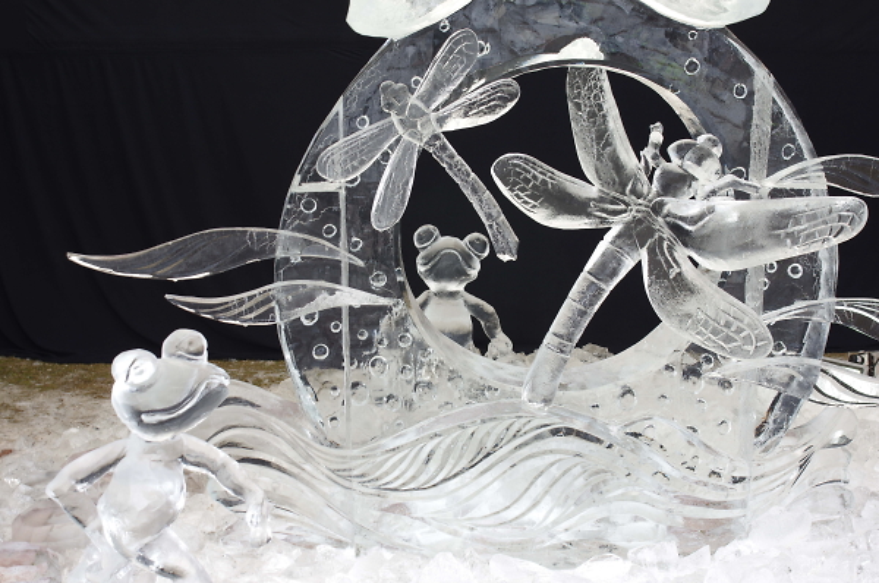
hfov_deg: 38.2
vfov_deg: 25.9
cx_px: 440
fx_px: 1268
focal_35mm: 52
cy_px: 292
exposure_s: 1/15
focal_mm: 35
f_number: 5.6
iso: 100
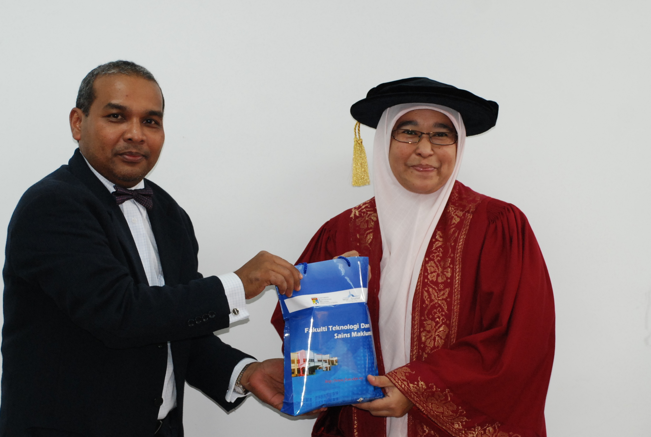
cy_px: 269
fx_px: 1993
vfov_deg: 12.5
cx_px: 322
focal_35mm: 110
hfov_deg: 18.6
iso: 640
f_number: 5
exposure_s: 1/60
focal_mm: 52
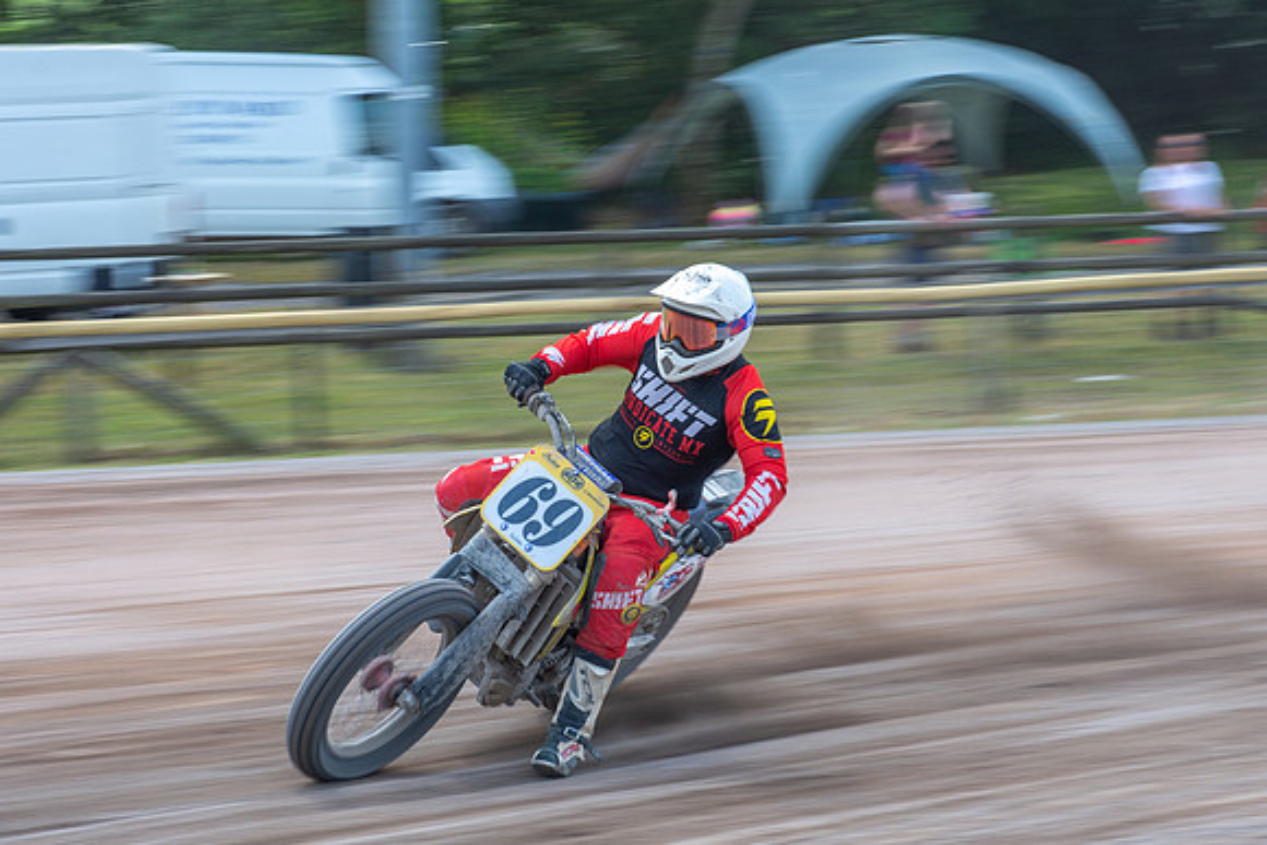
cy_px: 519
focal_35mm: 129
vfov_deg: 10.6
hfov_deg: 15.9
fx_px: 4540
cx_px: 604
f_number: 8
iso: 160
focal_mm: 70
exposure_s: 1/160
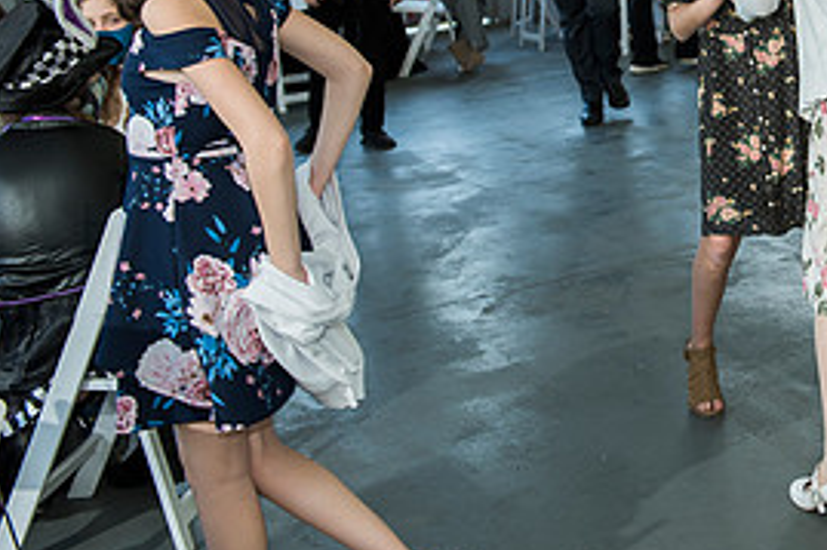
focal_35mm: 69
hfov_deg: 27.3
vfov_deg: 19.3
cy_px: 32
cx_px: 861
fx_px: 1584
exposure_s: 1/160
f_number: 4
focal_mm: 32
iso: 500
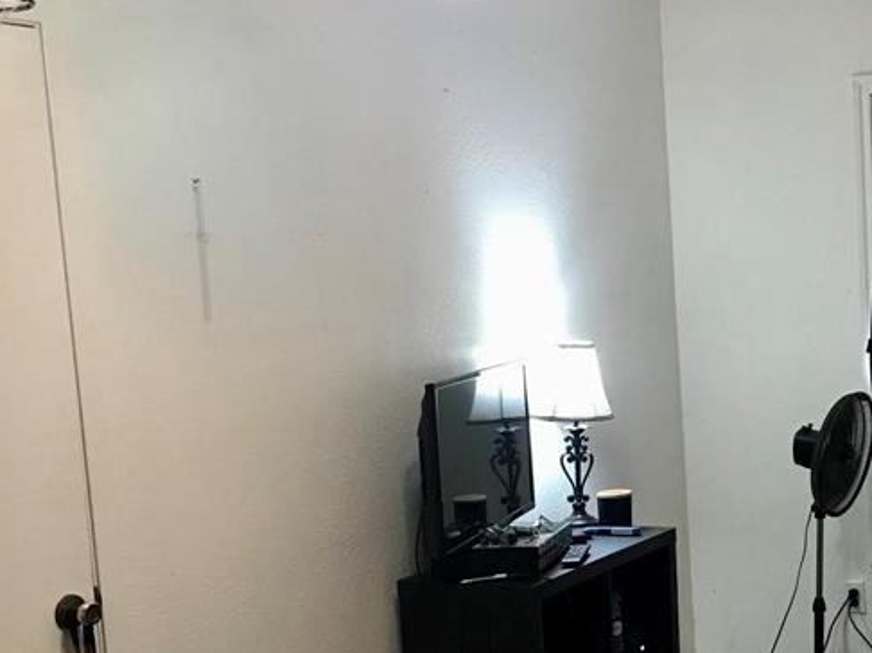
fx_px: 1486
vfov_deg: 24.7
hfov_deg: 30.1
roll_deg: +1.9
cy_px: 418
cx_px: 903
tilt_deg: -7.1
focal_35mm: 59
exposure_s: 1/15
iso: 50
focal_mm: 3.99
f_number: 1.8
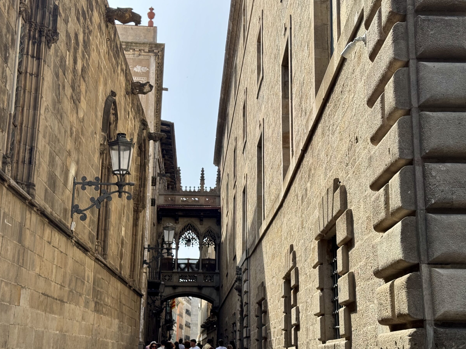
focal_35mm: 51
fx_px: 687
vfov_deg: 28.6
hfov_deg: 37.5
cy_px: 177
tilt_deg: +13.9
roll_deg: -1.6
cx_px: 233
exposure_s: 1/2045
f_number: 1.78
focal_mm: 6.76
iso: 64
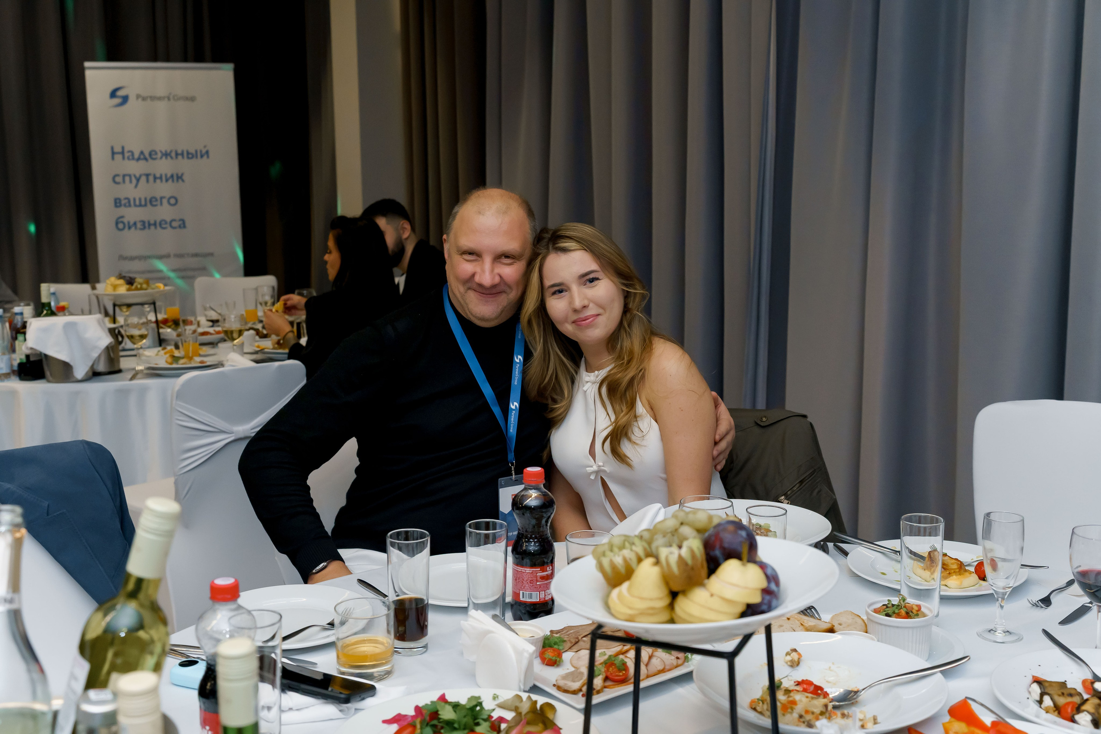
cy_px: 367
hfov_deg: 48.5
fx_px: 1223
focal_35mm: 40
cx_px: 550
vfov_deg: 33.4
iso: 3200
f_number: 5
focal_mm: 40
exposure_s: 1/125
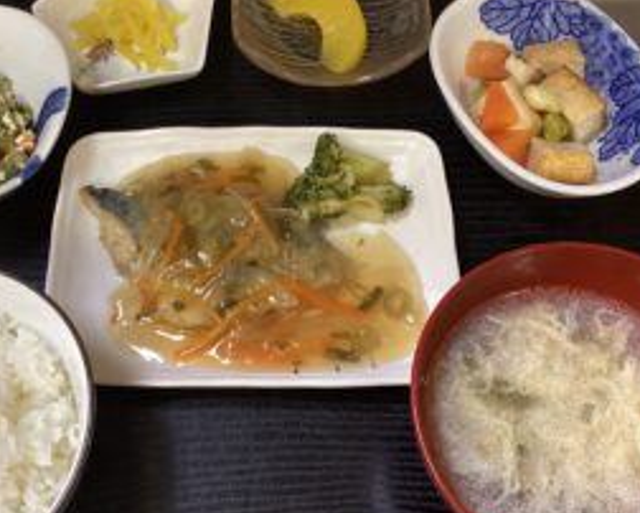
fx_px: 853
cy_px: 250
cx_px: 250
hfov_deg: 40.9
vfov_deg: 33.5
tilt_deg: -64.0
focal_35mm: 45
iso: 200
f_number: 2.4
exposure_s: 1/50
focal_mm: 3.3
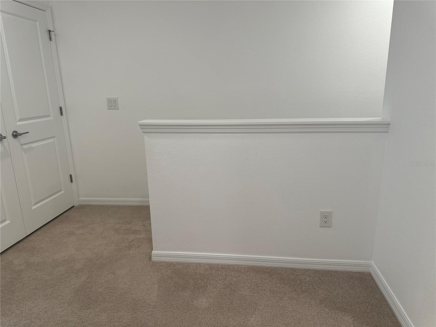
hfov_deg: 71.6
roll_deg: +1.2
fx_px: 302
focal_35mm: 24
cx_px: 218
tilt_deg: -13.6
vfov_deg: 56.8
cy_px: 164
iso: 100
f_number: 1.78
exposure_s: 1/120
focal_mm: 6.86
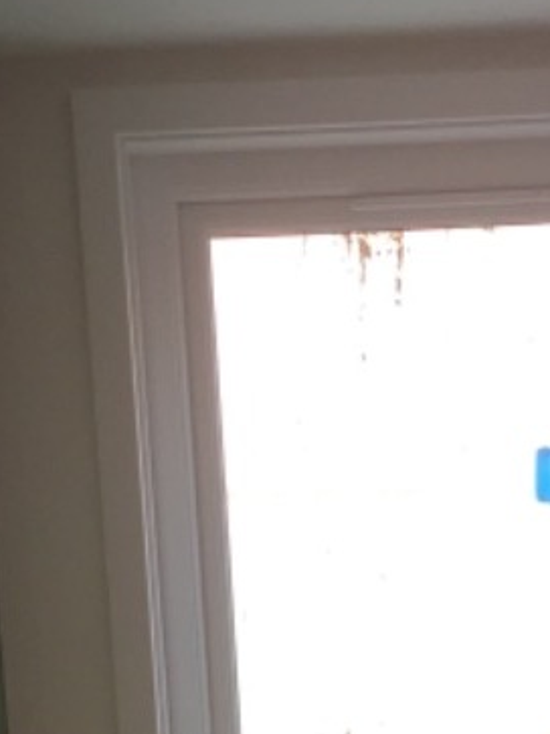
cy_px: 1088
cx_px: 380
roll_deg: +3.5
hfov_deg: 15.4
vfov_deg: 18.3
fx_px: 2035
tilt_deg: -11.4
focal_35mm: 96
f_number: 2.2
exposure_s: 1/100
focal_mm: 4.15
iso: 50
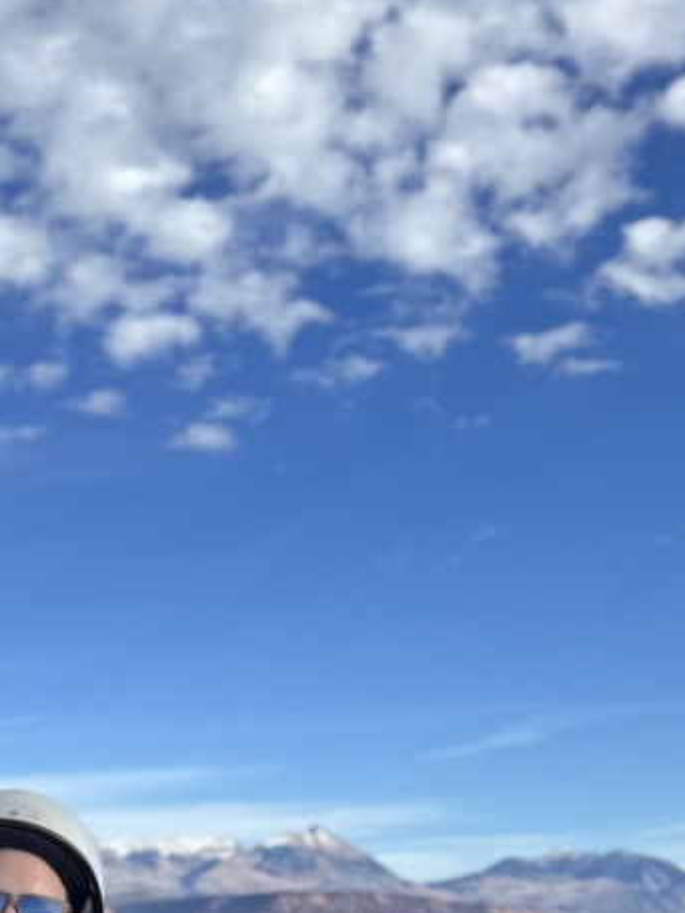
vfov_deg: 21.5
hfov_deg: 18.3
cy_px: 1289
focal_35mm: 79
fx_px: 2084
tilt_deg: -8.3
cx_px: 35
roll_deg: +1.3
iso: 80
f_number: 1.78
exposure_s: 1/1560
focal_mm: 6.76
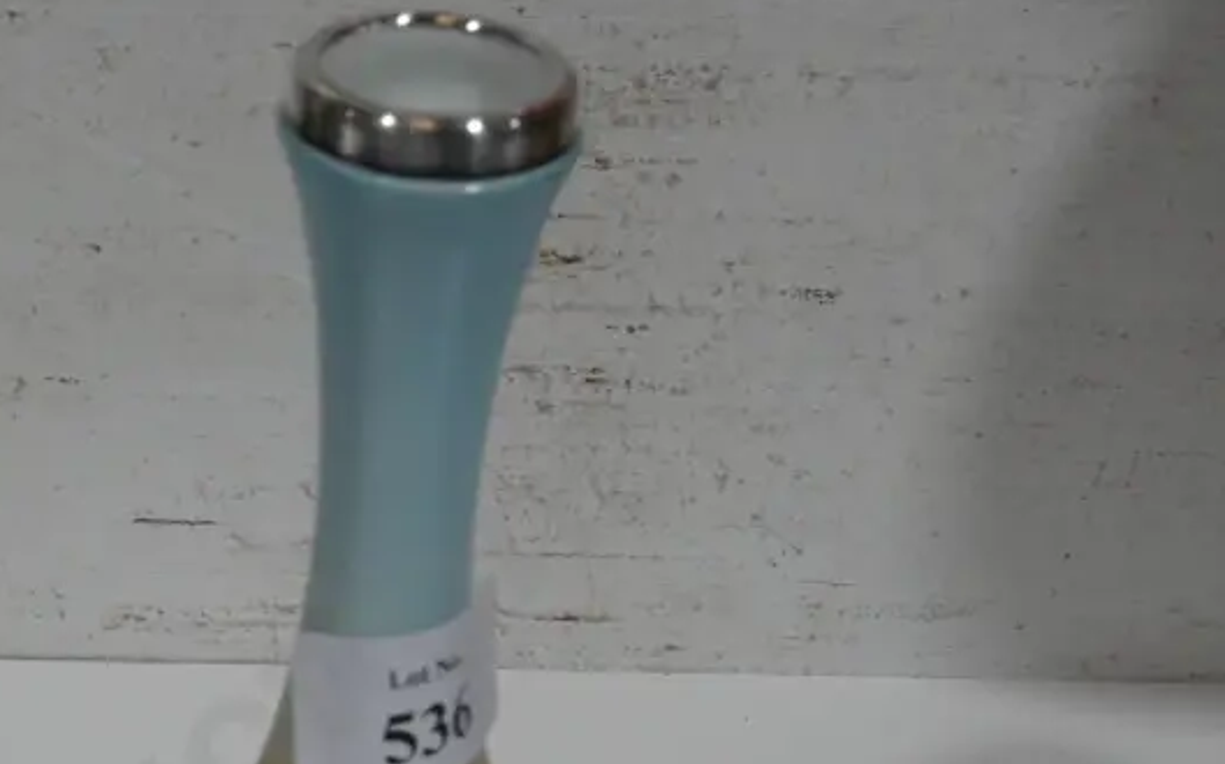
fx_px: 3837
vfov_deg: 11.2
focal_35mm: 115
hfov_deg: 17.9
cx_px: 160
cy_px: 810
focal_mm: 28
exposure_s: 1/60
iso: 500
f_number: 9
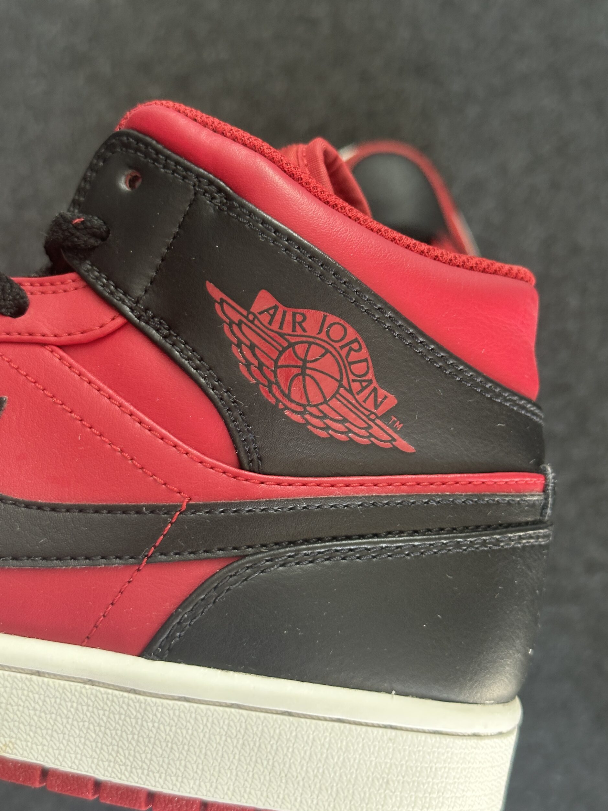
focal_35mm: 49
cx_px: 305
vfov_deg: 38.9
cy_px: 407
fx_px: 1148
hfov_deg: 29.7
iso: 250
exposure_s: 1/33
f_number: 1.78
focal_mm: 6.86
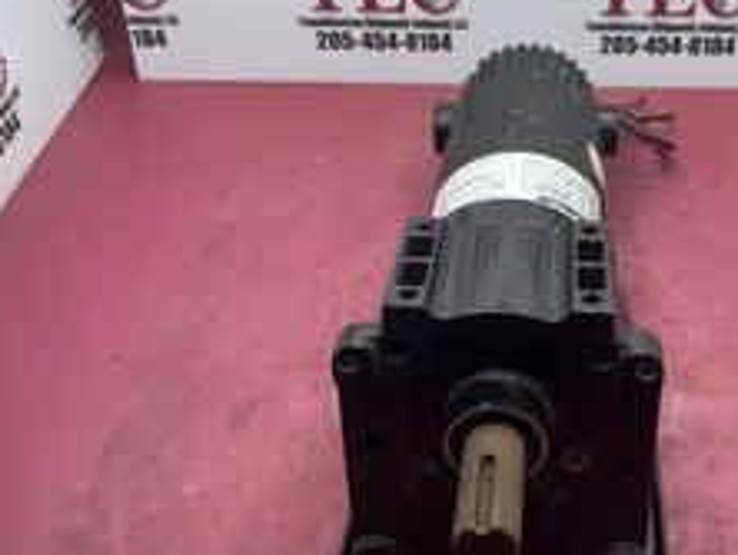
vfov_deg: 32.2
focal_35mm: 45
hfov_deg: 41.1
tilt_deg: -40.8
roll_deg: +0.1
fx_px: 960
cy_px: 236
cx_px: 529
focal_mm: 5.1
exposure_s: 1/575
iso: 32
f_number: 1.6
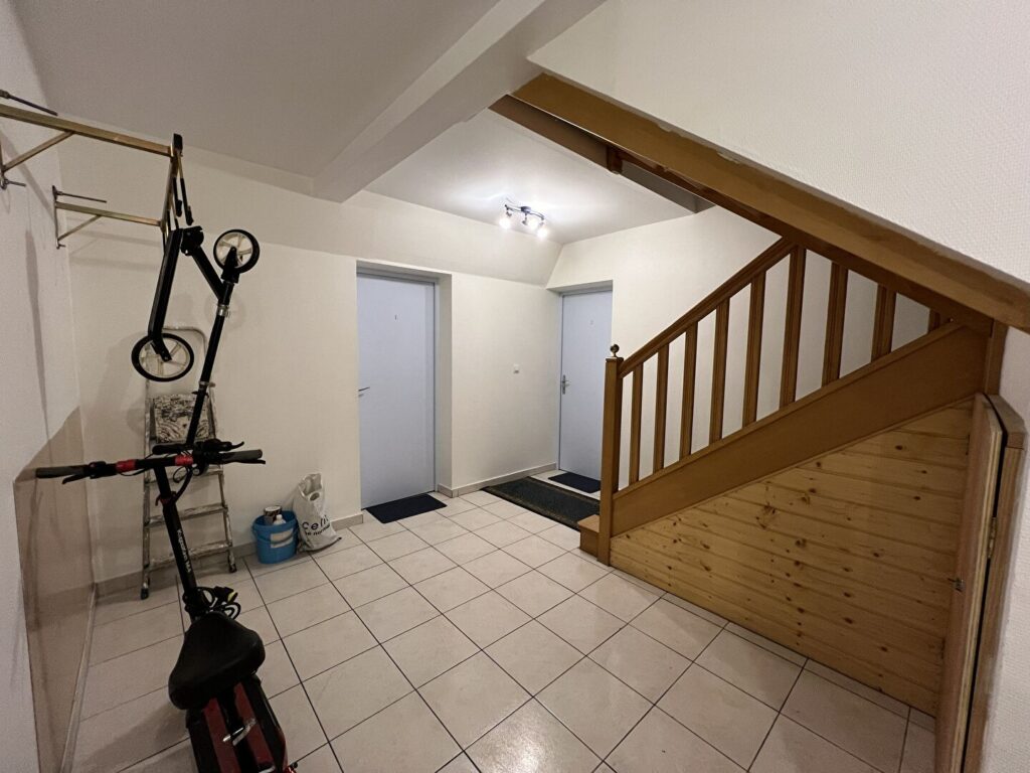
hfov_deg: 106.2
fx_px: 387
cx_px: 515
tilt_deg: -5.0
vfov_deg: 89.9
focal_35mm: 13
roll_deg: -0.6
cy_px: 386
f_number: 1.8
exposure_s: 1/50
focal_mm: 1.57
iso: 160
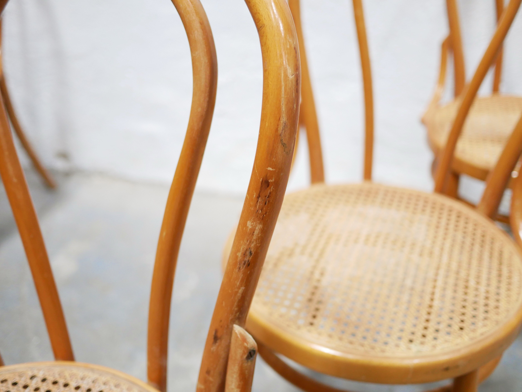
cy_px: 196
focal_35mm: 40
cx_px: 261
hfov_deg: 46.8
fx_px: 603
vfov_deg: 36.0
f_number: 1.7
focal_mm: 20
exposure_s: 1/60
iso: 1000
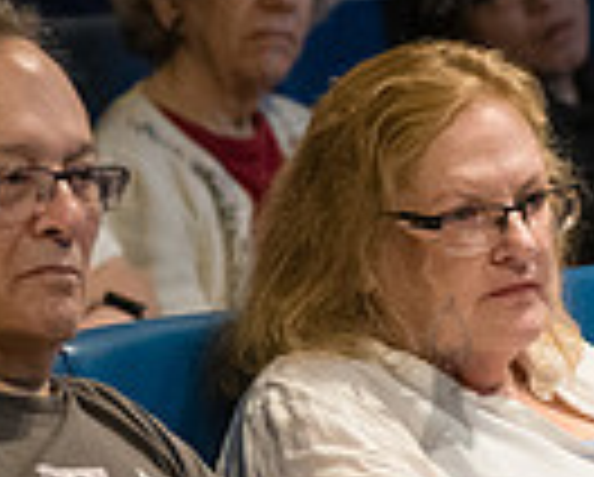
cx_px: 446
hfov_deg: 3.5
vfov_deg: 2.8
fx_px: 9771
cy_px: 371
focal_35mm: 555
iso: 5000
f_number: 3.5
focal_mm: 135
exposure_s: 1/200
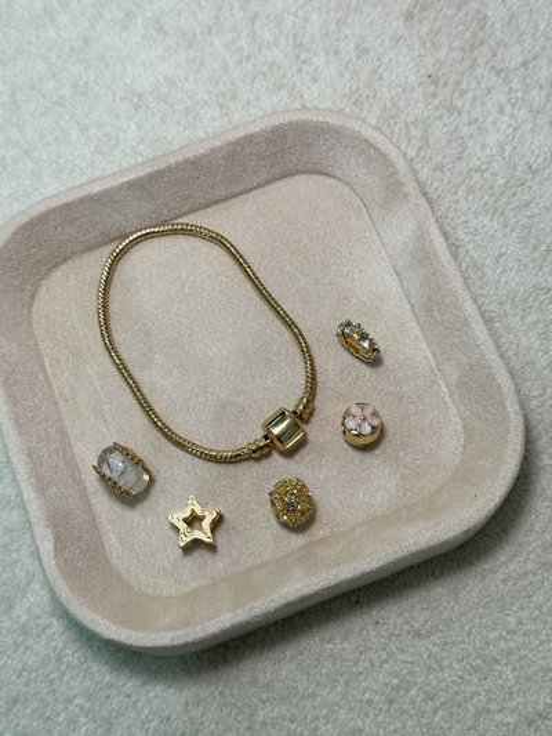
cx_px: 276
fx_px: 1020
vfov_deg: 39.6
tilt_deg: -71.7
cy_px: 368
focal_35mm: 48
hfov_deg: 30.3
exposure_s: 1/100
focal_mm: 6.76
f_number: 1.78
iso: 80
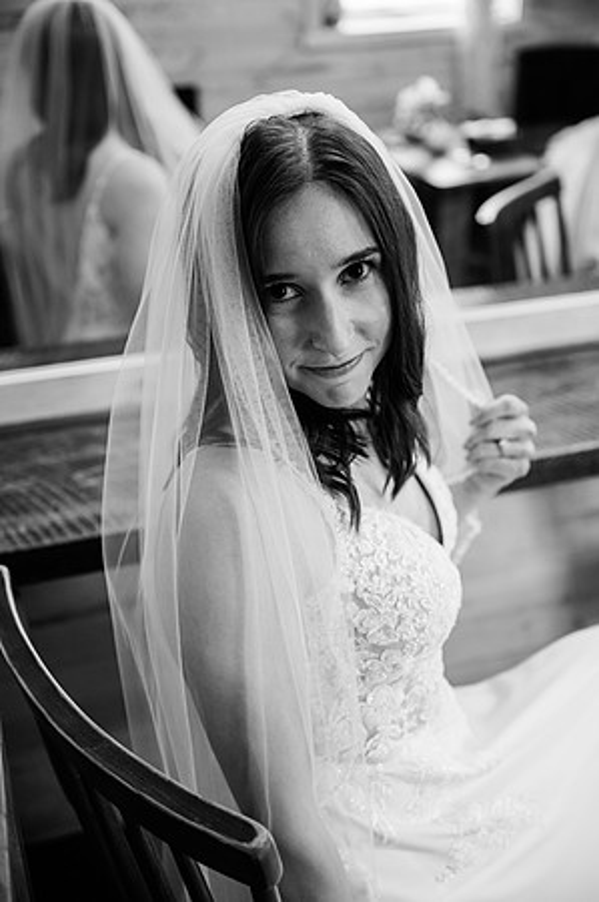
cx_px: 300
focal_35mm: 43
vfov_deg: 45.5
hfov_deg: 31.1
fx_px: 1076
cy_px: 451
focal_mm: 43
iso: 640
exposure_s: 1/200
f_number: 2.8
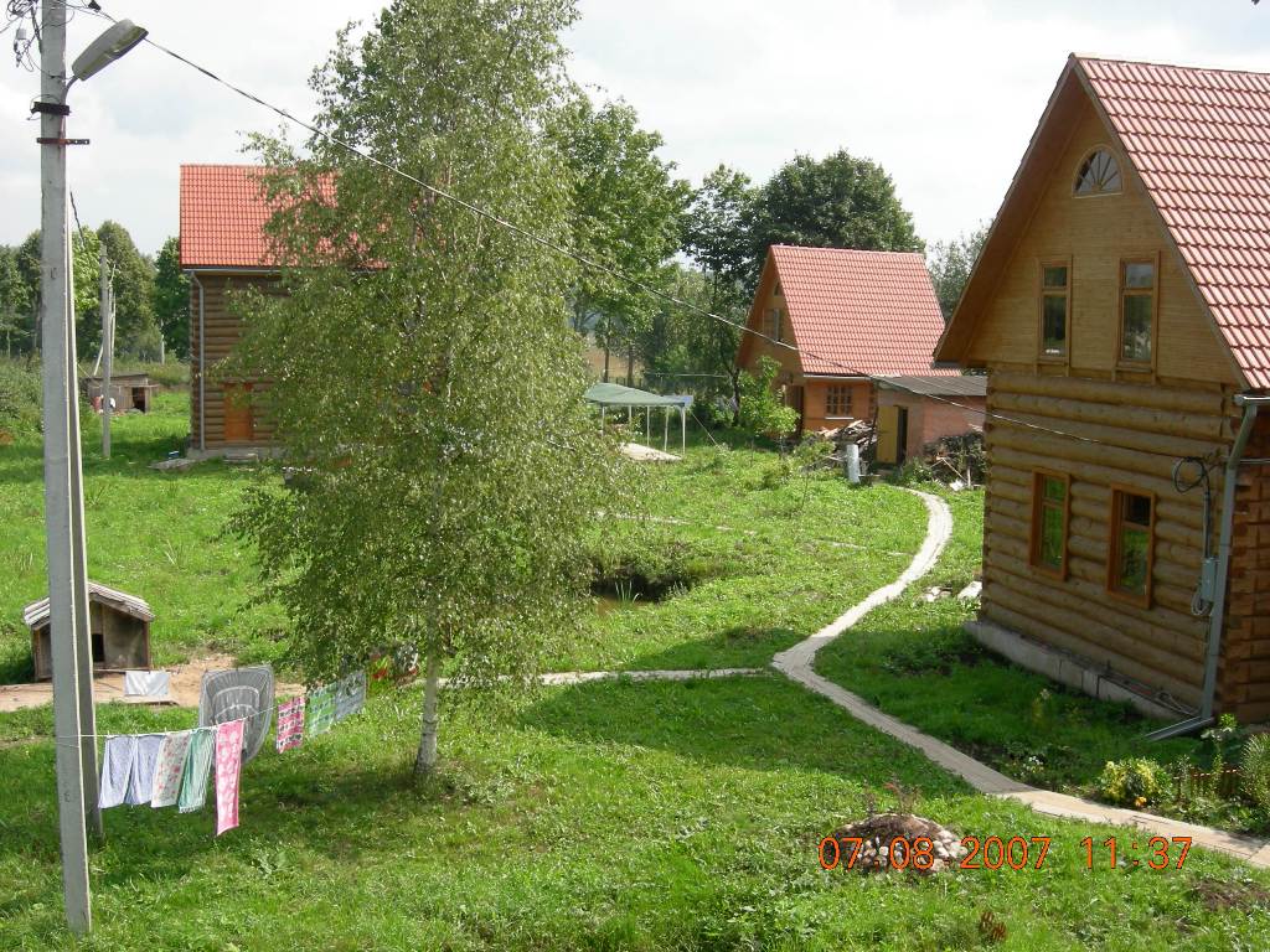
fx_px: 1394
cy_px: 476
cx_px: 635
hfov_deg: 49.0
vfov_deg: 37.7
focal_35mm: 38
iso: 64
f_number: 6.3
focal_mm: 8
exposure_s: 1/157
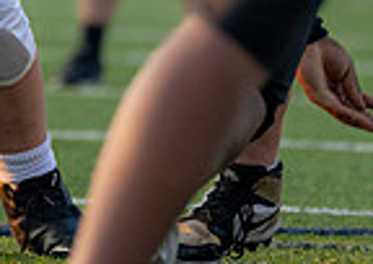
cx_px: -191
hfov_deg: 1.9
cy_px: -287
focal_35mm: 1090
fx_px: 11515
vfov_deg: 1.3
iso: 400
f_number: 2.8
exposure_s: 1/1250
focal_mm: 200
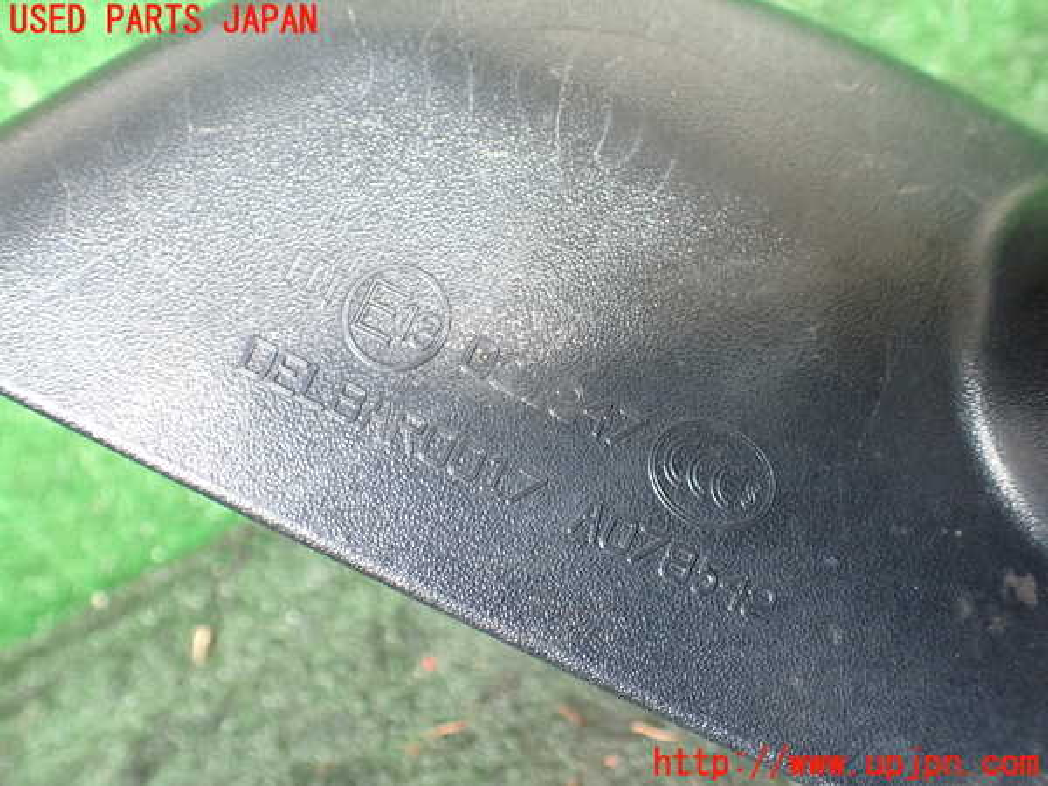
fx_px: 908
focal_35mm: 30
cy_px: 393
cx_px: 524
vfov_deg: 46.8
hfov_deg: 60.0
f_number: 2.3
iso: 800
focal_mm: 5.4
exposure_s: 1/60
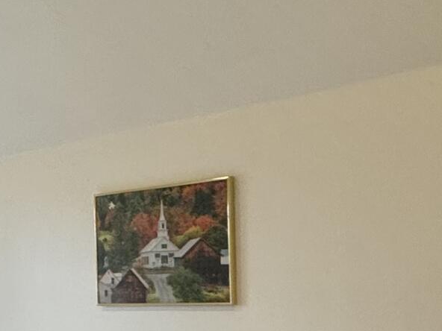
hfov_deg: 23.3
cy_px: 289
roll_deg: +0.2
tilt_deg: +4.4
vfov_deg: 20.4
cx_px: -176
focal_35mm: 71
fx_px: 907
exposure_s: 1/120
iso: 200
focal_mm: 2.22
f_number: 2.2
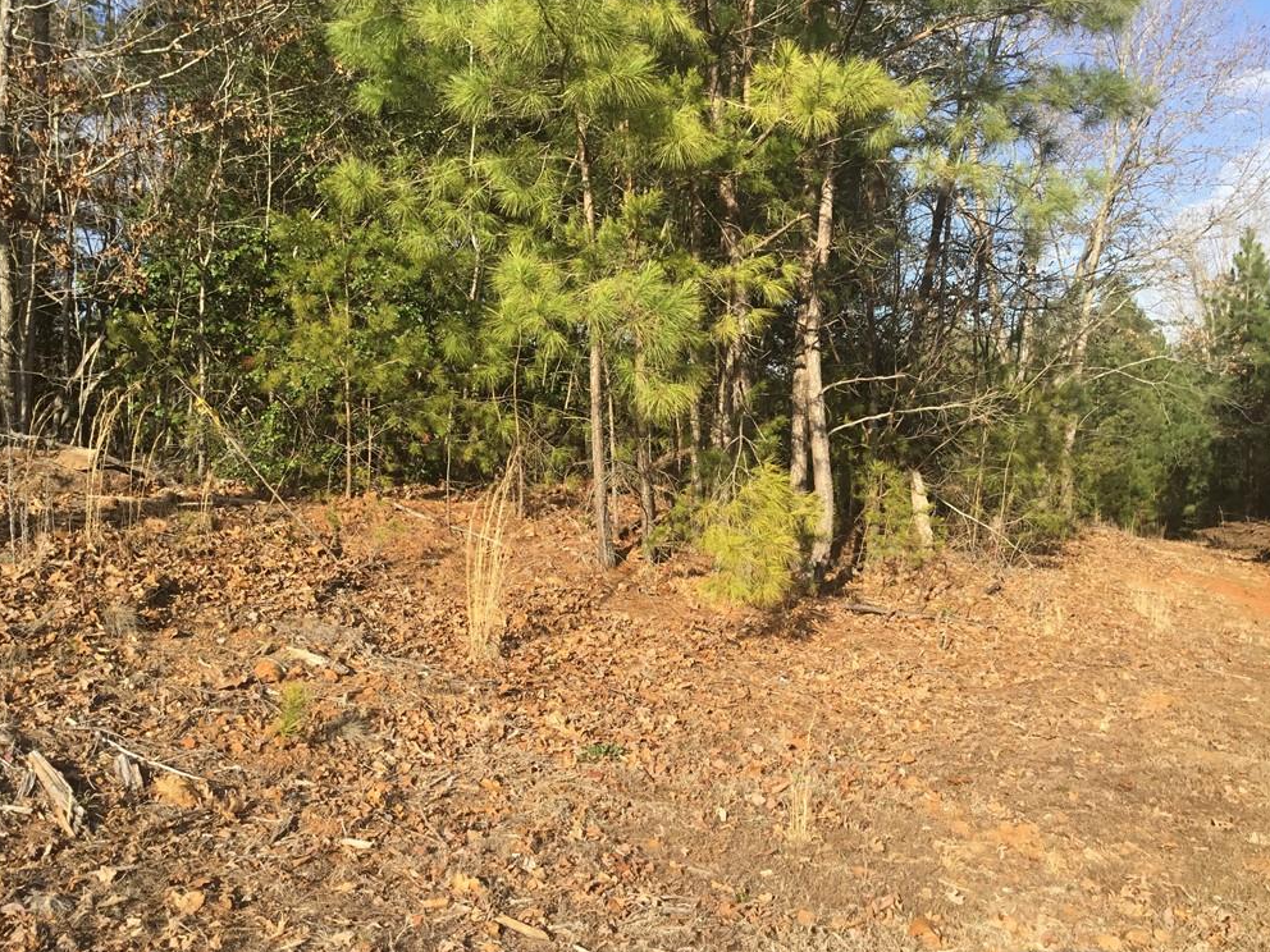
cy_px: 485
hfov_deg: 56.8
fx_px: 1174
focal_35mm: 32
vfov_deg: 44.2
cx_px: 649
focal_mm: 3.3
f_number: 2.4
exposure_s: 1/715
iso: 25
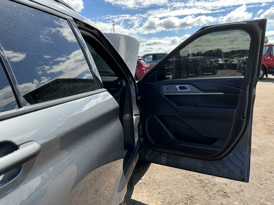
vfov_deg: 49.7
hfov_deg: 63.4
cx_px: 137
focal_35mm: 28
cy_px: 102
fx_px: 222
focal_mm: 3
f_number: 1.8
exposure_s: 1/728
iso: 25
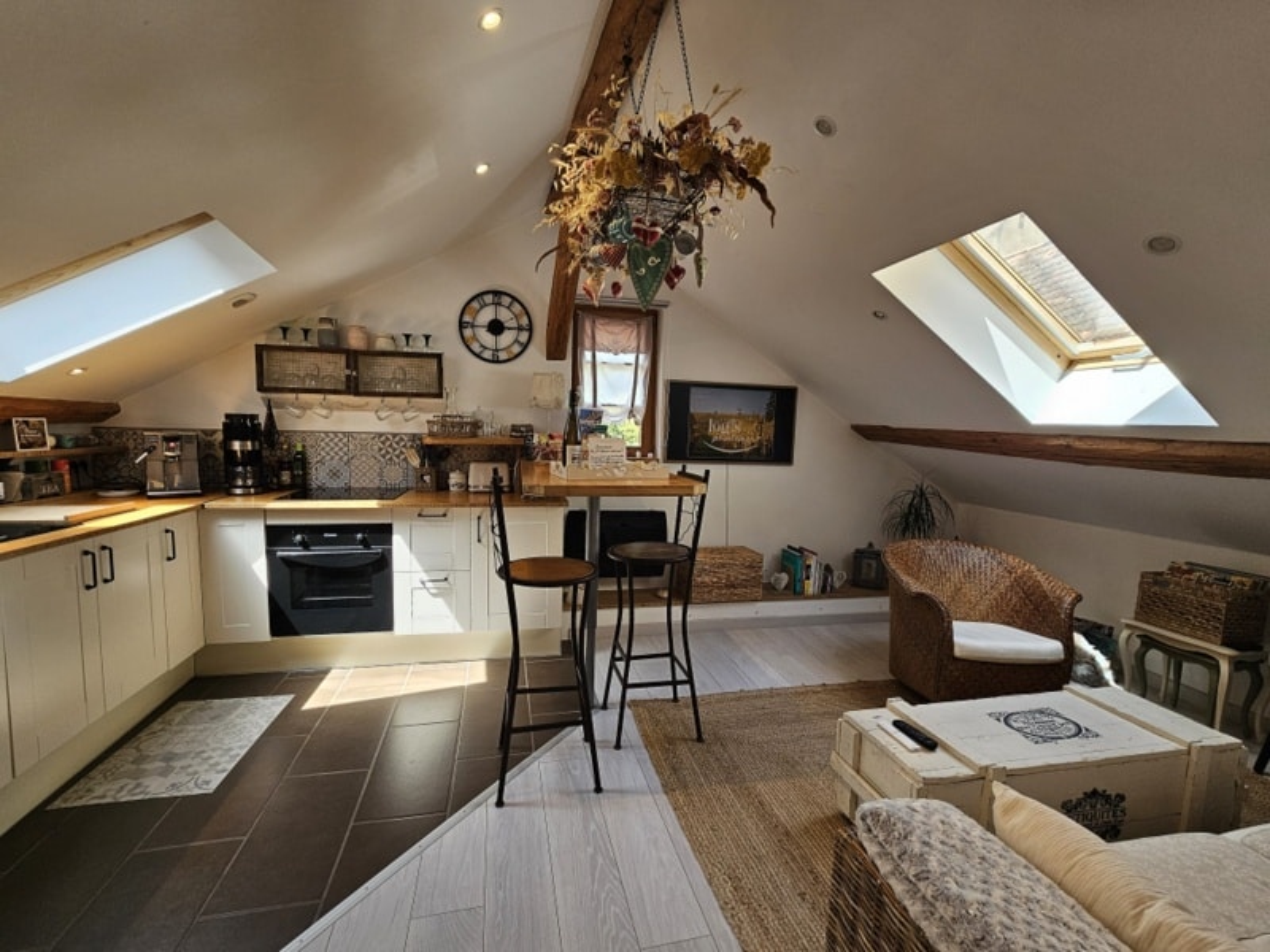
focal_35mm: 13
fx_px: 477
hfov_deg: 106.2
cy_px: 476
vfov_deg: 89.9
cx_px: 635
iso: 64
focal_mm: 2.2
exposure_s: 1/100
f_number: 2.2
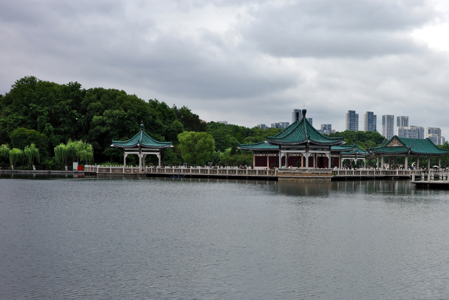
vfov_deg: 33.4
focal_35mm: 40
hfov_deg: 48.5
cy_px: 150
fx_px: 499
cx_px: 224
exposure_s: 1/640
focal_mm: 26
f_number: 5.6
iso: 100
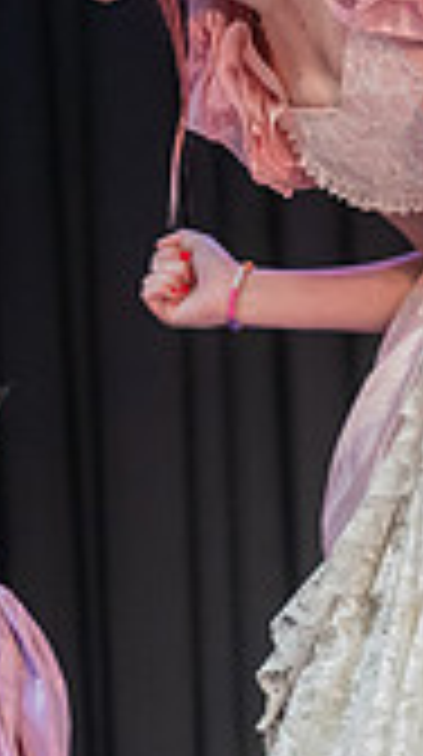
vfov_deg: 3.1
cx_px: 428
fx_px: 13994
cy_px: 444
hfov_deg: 1.7
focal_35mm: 699
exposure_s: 1/250
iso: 2800
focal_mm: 150
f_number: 2.8
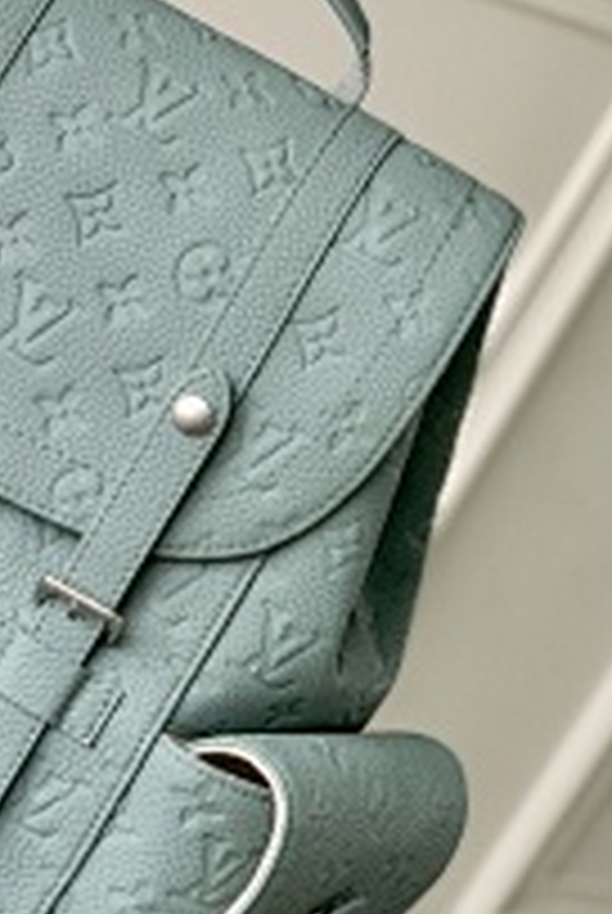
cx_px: -142
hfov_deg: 10.2
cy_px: 509
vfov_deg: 15.4
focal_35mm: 133
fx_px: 3380
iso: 125
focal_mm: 6
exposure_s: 1/105
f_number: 2.4
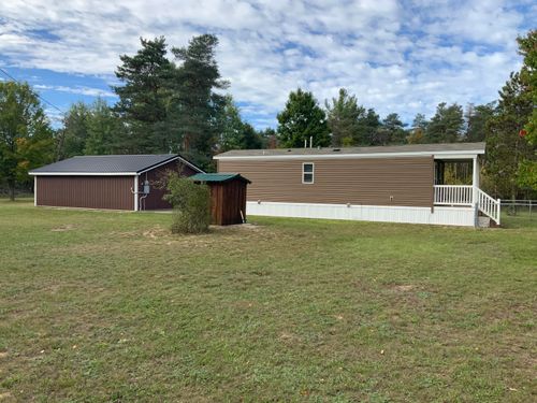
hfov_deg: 61.7
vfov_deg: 48.2
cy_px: 202
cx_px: 268
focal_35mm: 29
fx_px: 450
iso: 16
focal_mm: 3
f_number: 1.8
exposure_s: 1/1076
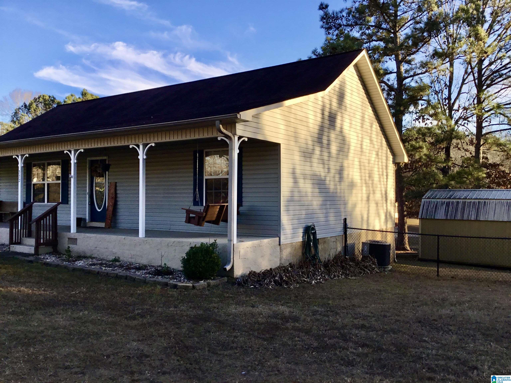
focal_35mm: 31
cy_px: 192
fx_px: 458
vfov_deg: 45.4
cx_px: 256
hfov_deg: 58.4
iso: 25
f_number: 2.4
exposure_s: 1/405
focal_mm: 3.3
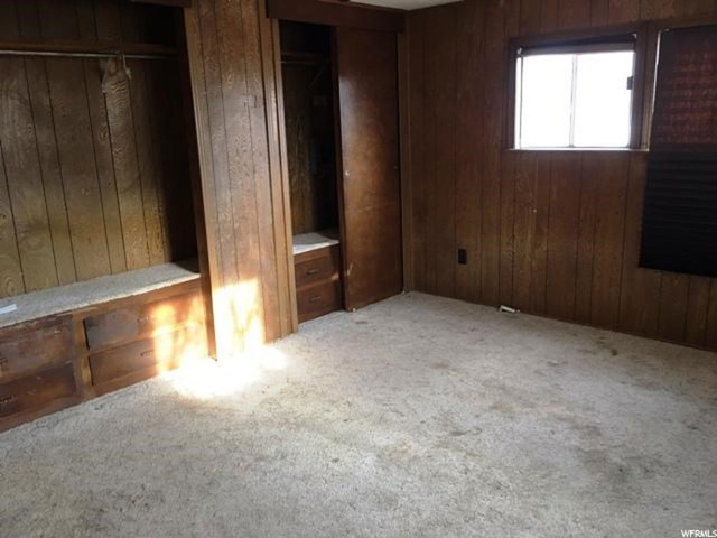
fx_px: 601
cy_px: 269
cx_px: 358
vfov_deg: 48.2
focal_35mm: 29
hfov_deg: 61.7
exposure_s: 1/15
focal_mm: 4.15
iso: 40
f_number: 2.2
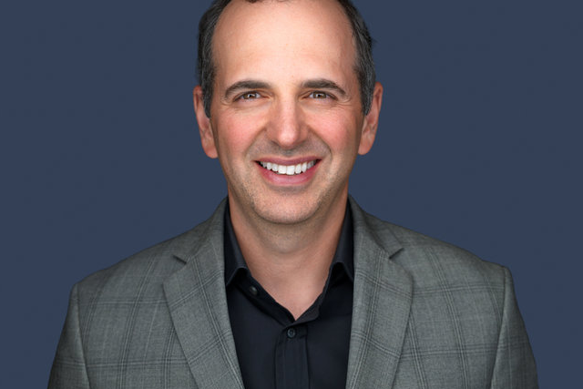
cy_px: 171
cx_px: 291
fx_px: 1215
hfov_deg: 27.0
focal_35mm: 75
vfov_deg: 18.2
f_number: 4
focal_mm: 90
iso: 200
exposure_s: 1/160
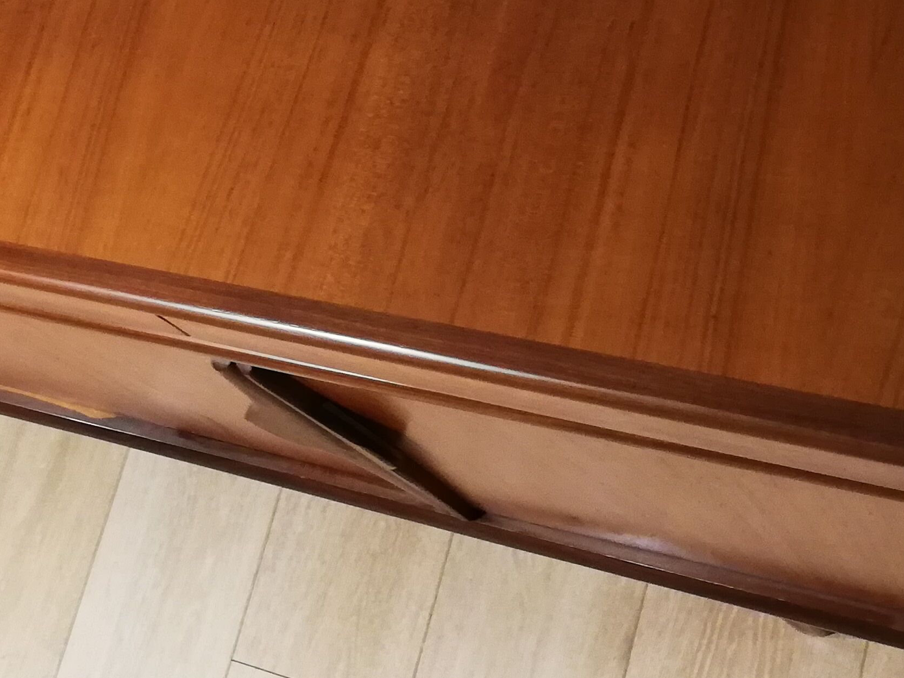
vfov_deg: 20.3
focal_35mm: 72
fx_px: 1880
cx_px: 111
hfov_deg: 26.2
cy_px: 173
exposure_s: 1/25
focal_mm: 3.81
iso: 320
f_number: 2.2
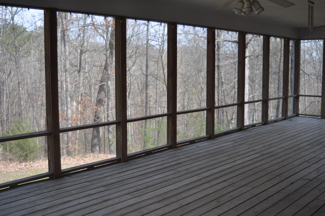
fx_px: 379
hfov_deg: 46.5
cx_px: 162
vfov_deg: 31.8
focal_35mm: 42
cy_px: 108
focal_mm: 28
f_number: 3.5
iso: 250
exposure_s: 1/500
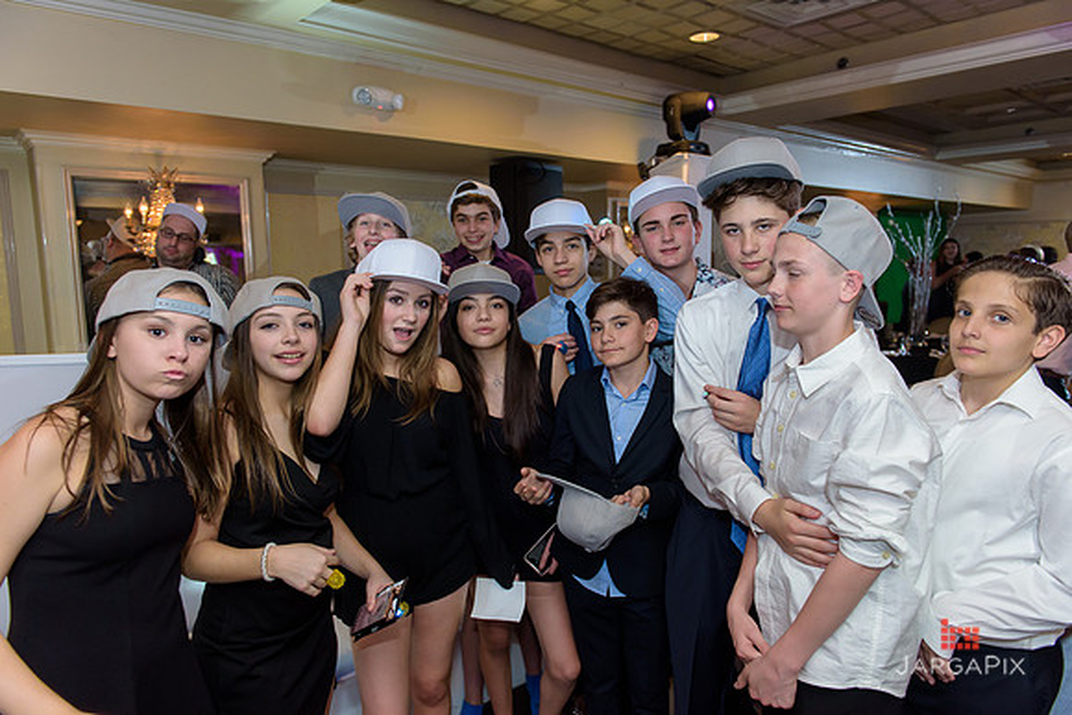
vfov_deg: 53.2
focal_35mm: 24
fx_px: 715
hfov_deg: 73.7
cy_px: 358
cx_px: 536
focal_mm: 24
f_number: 3.2
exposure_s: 1/125
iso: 1250
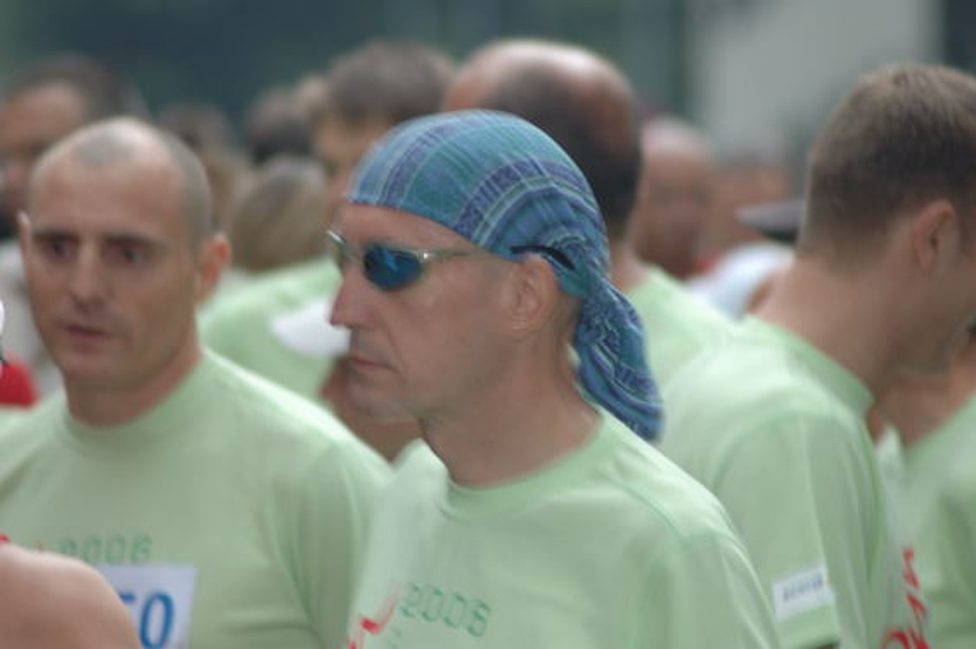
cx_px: 488
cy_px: 324
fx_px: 10158
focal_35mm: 375
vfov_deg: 3.7
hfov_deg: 5.5
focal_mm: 250
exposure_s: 1/60
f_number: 5.3
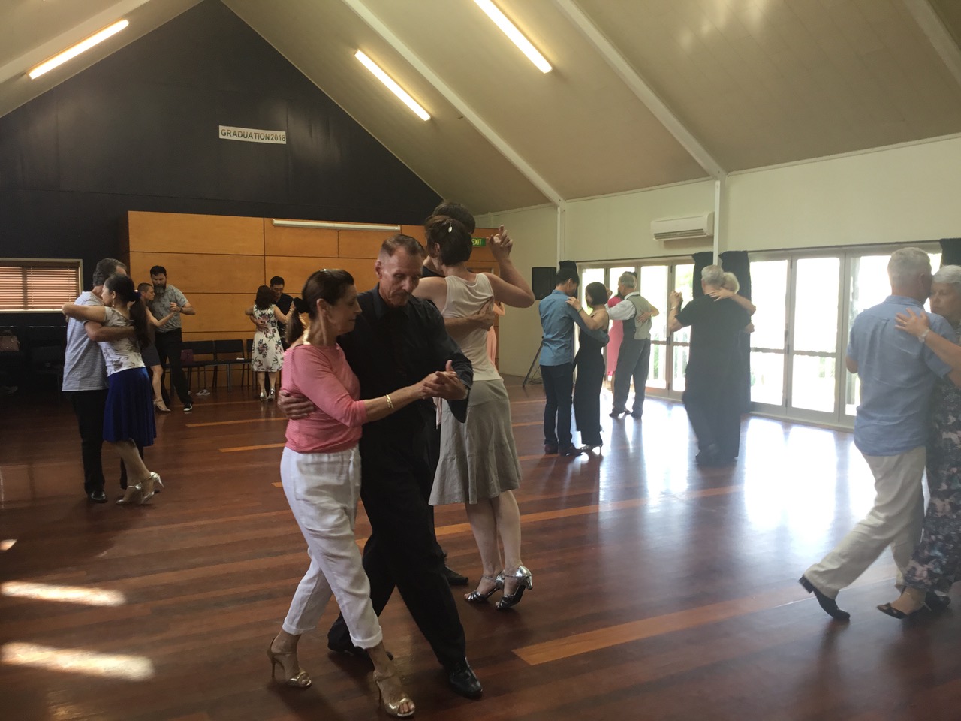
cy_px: 360
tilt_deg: -5.7
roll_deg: +0.3
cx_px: 480
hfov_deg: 58.4
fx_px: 861
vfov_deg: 45.4
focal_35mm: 31
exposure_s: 1/50
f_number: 2.4
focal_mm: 3.3
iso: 32
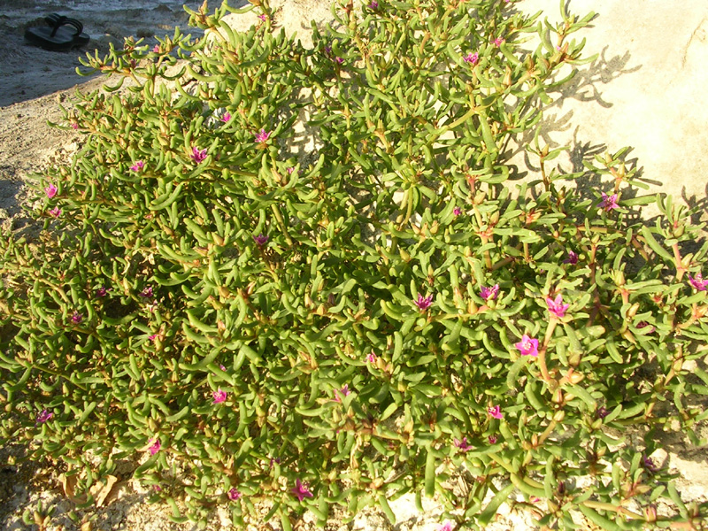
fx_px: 777
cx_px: 354
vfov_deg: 37.7
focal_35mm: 38
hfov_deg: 49.0
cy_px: 266
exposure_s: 1/148
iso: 50
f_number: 5.6
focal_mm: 5.8
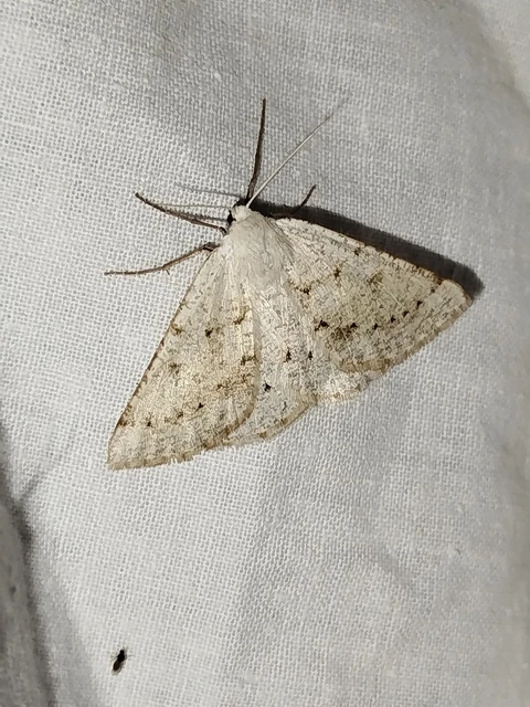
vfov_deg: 22.8
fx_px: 1756
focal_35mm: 86
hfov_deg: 17.2
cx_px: 265
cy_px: 354
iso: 100
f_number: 1.7
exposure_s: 1/50
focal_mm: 5.31
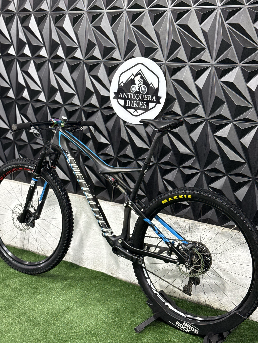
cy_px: 172
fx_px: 477
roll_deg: -5.1
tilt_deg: -9.4
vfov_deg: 39.7
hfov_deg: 30.3
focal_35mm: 48
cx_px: 129
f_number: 1.78
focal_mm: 6.76
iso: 250
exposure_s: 1/60
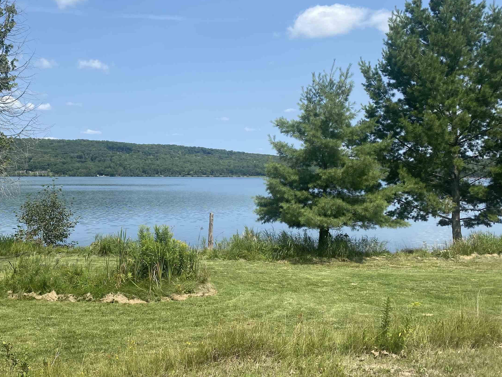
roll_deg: -0.8
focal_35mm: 37
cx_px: 147
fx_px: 537
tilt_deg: +1.3
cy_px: 158
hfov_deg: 48.8
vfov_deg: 38.6
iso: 32
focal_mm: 4.25
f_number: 1.8
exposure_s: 1/2967
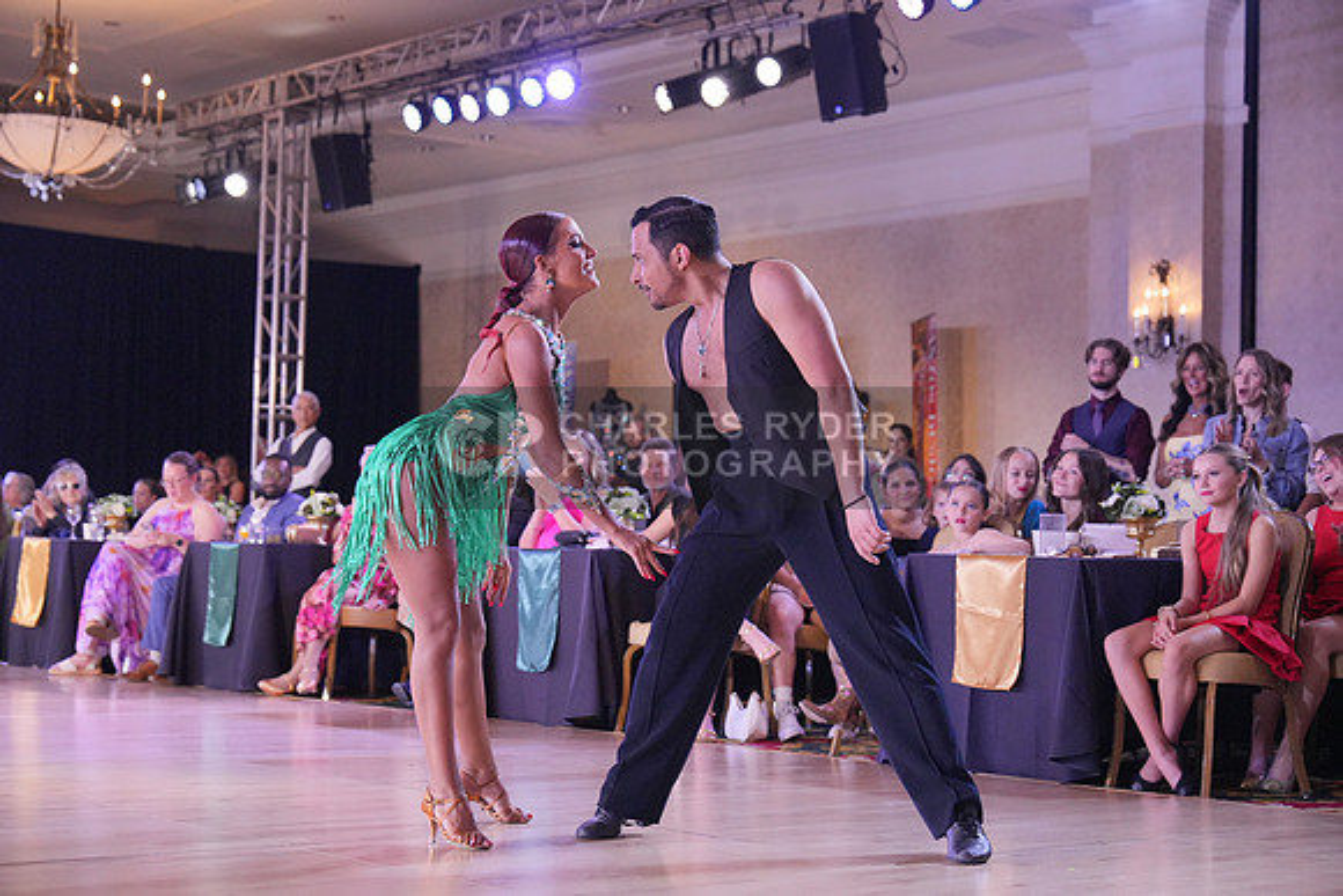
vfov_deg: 21.9
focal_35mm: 62
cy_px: 448
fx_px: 2313
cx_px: 672
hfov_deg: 32.4
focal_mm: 62
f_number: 4
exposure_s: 1/500
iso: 5000
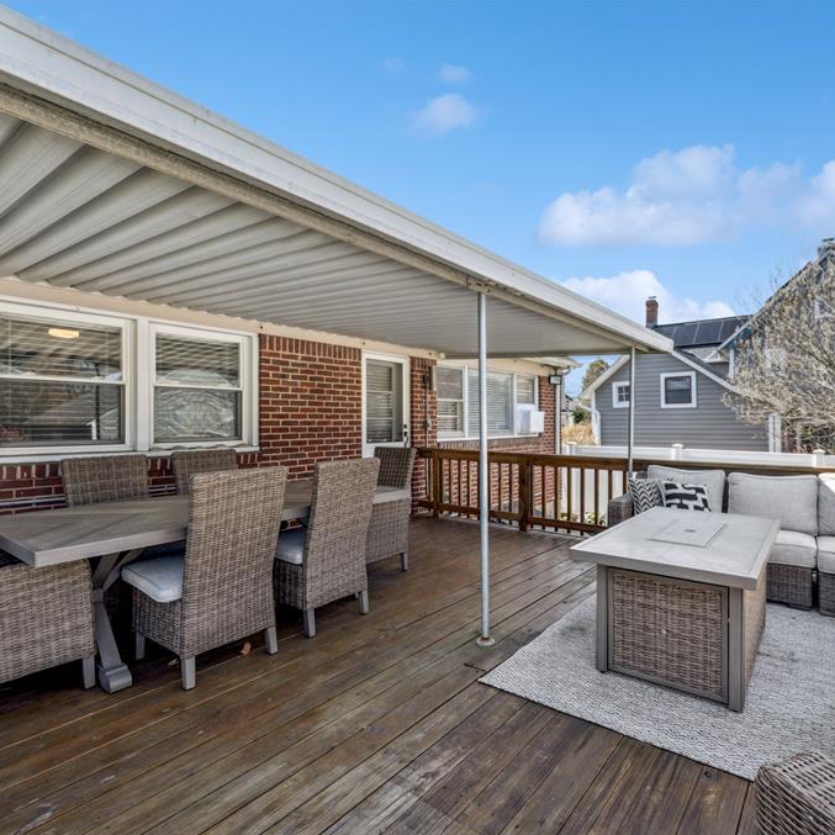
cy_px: 419
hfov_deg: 80.3
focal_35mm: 18
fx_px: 491
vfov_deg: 80.7
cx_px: 475
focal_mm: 14
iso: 200
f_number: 11
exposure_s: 1/160
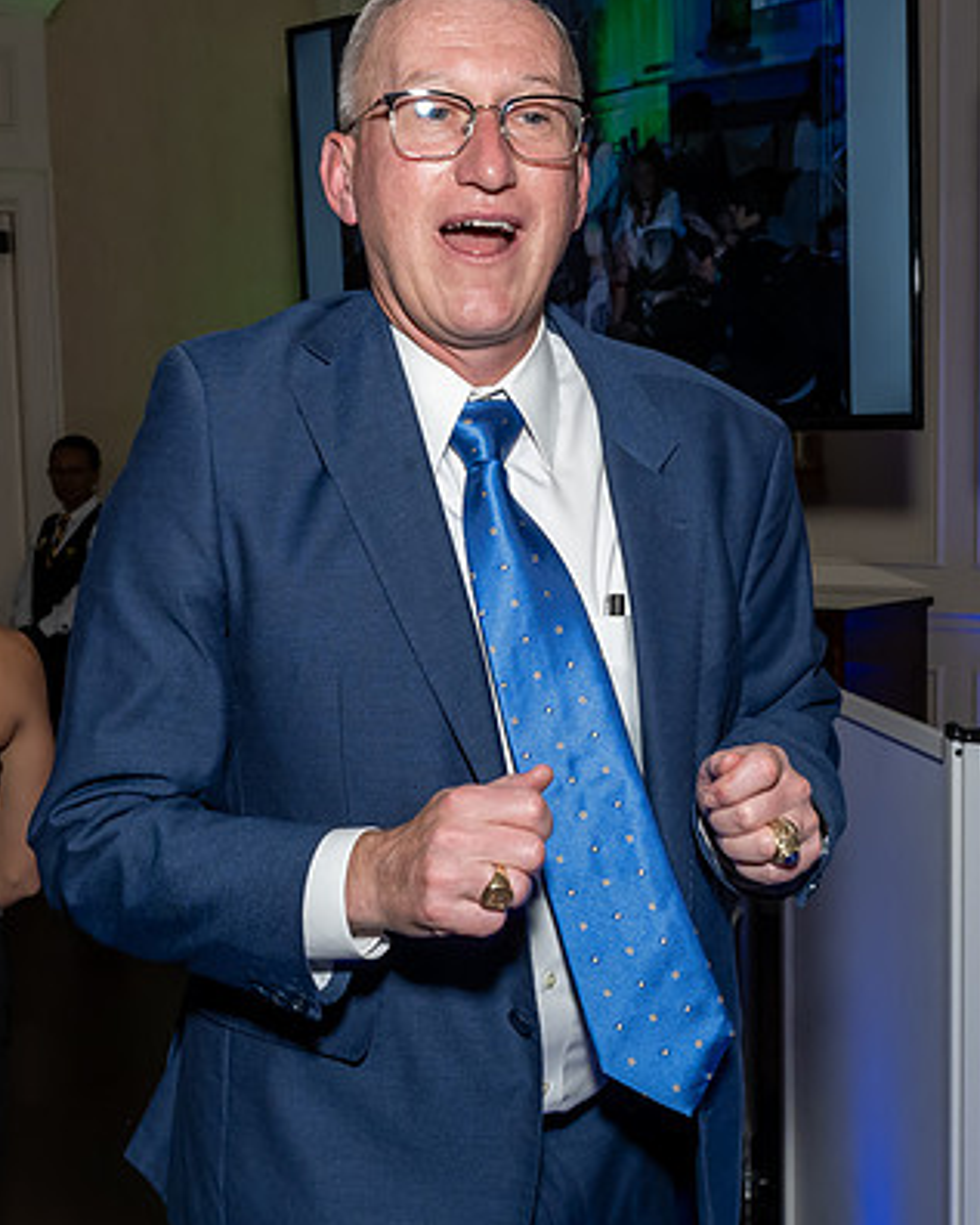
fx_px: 1776
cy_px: 643
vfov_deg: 38.0
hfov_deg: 30.8
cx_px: 543
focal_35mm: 49
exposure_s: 1/250
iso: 1000
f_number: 7.1
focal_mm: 17
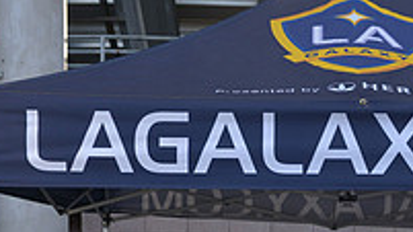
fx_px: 1128
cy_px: 360
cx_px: 321
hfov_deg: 20.6
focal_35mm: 103
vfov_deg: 11.2
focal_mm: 34
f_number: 4
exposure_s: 1/800
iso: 400
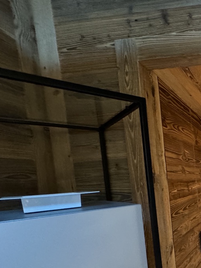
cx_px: 248
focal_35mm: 29
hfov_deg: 36.0
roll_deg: +3.5
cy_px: 197
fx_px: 225
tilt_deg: -4.5
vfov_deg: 58.8
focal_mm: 2.22
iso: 640
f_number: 2.2
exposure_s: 1/50
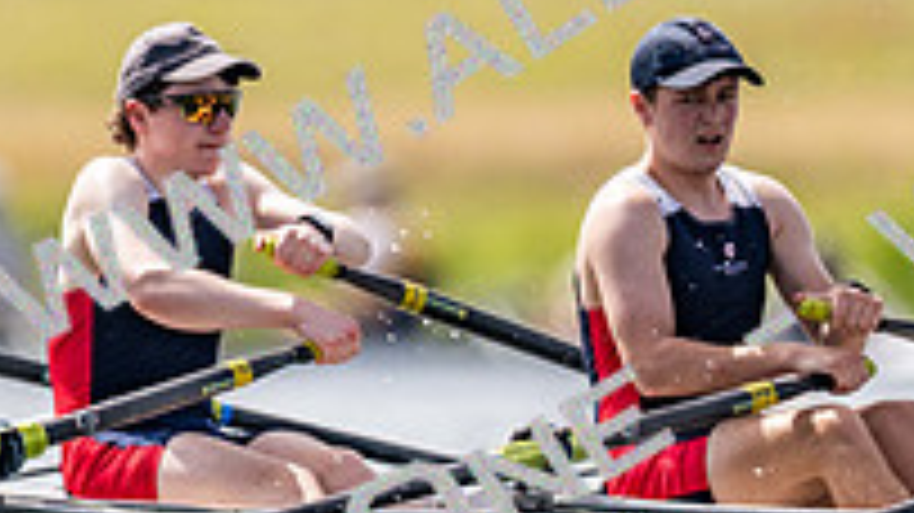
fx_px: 43558
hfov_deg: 1.2
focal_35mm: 1798
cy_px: 353
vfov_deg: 0.7
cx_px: 540
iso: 160
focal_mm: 600
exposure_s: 1/2500
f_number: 4
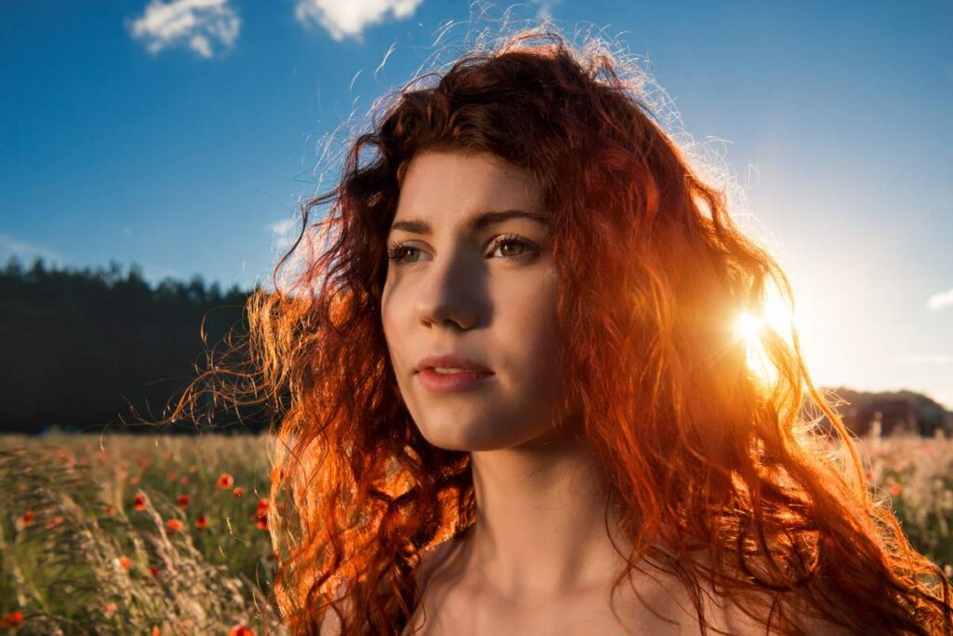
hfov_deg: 50.7
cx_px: 476
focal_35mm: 38
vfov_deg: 35.1
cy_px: 318
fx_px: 1006
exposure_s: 1/250
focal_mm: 38
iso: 200
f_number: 9
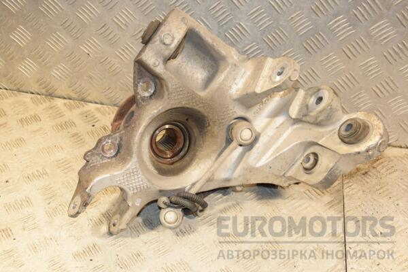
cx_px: 204
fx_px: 544
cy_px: 136
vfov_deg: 28.1
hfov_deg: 41.1
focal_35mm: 48
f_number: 5.6
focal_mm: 32
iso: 800
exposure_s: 1/200
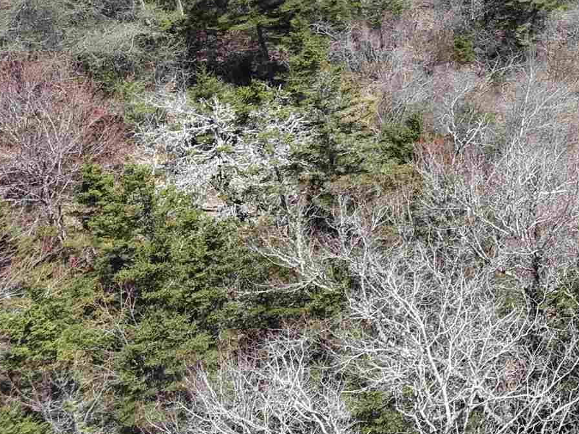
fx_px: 1371
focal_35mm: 82
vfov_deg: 17.5
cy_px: -11
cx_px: 907
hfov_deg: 20.0
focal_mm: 8.67
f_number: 1.8
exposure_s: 1/2000
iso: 150
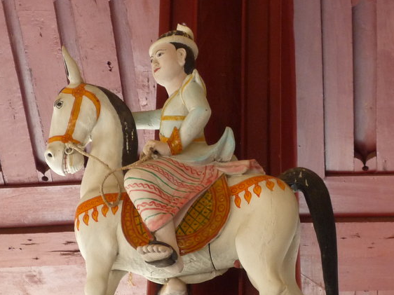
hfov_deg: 15.1
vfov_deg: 11.3
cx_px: 188
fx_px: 1490
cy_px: 181
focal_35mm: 131
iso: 200
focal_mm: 11.3
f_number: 4.9
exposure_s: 1/50
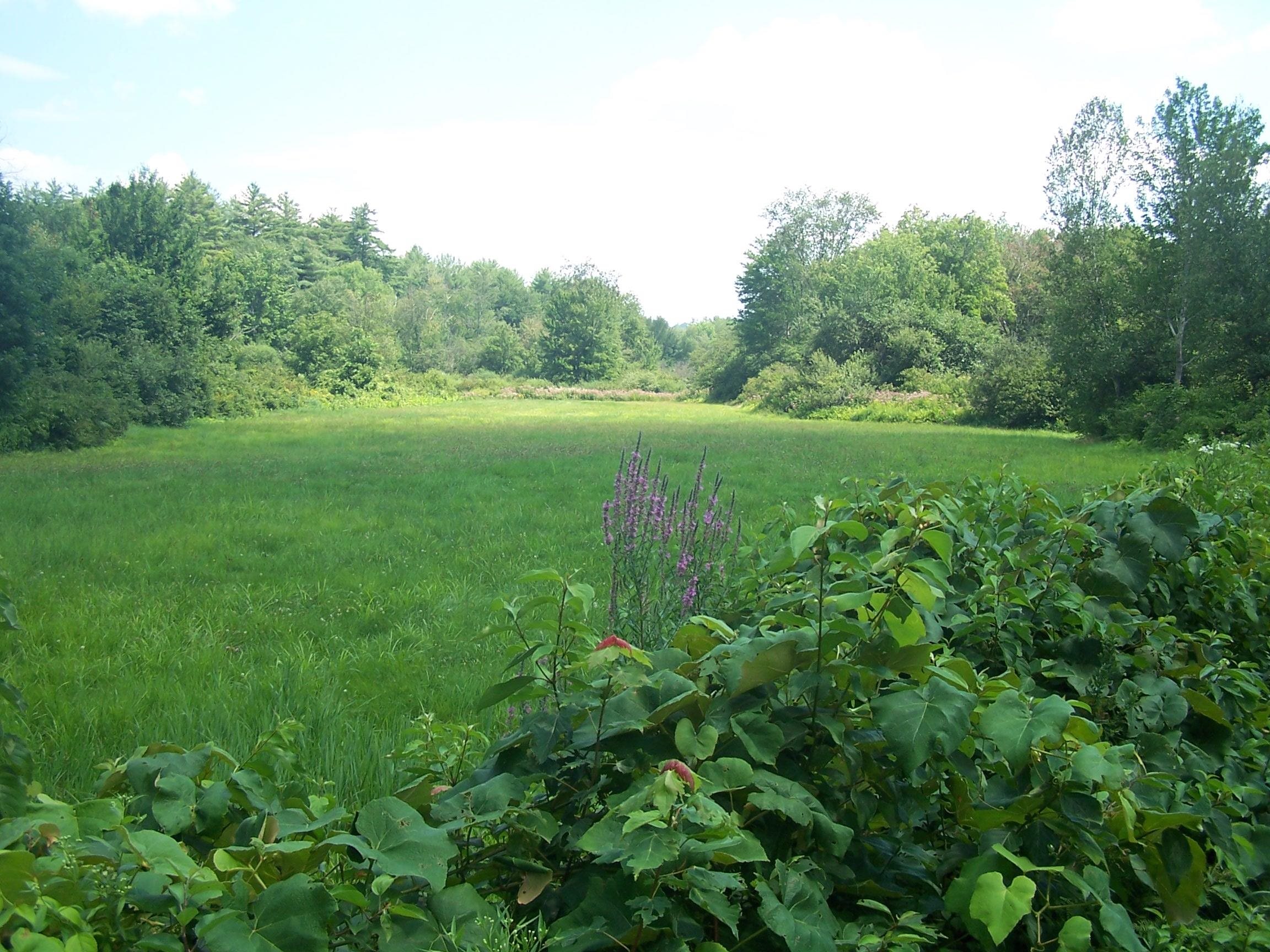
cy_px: 476
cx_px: 635
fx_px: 1394
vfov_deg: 37.7
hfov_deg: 49.0
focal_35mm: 38
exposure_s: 1/350
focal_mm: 6.3
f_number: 2.8
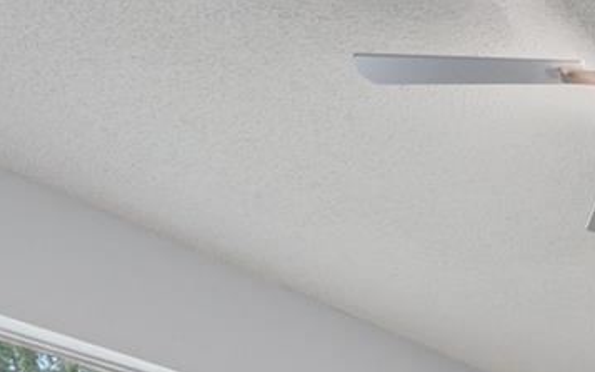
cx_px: 785
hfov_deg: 26.7
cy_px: 781
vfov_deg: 15.5
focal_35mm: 64
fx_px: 1038
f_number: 11
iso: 800
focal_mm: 14
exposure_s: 1/20
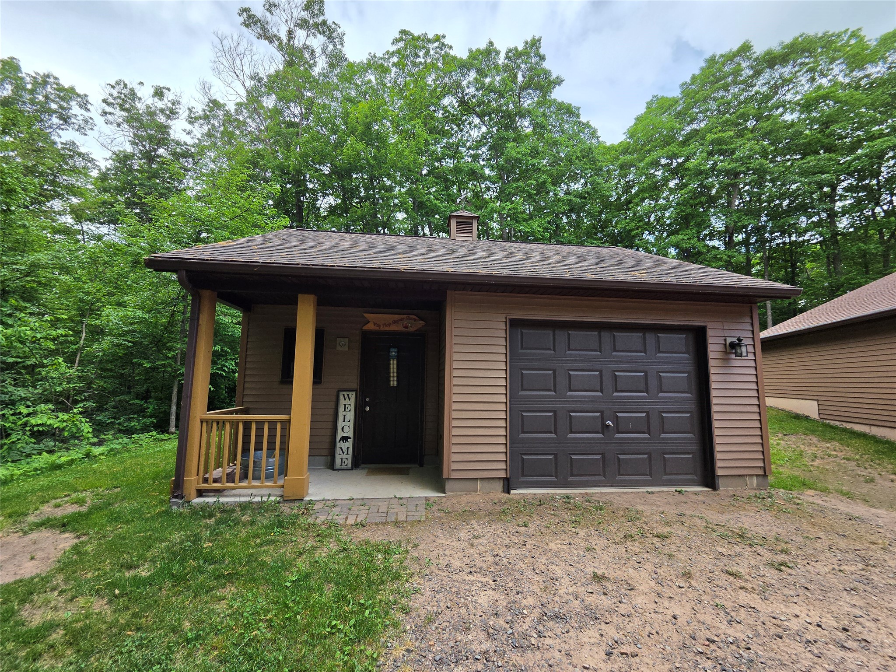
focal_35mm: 13
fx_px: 336
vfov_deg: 89.9
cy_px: 336
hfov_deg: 106.2
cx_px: 448
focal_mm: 2.2
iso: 100
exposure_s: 1/965
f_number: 2.2
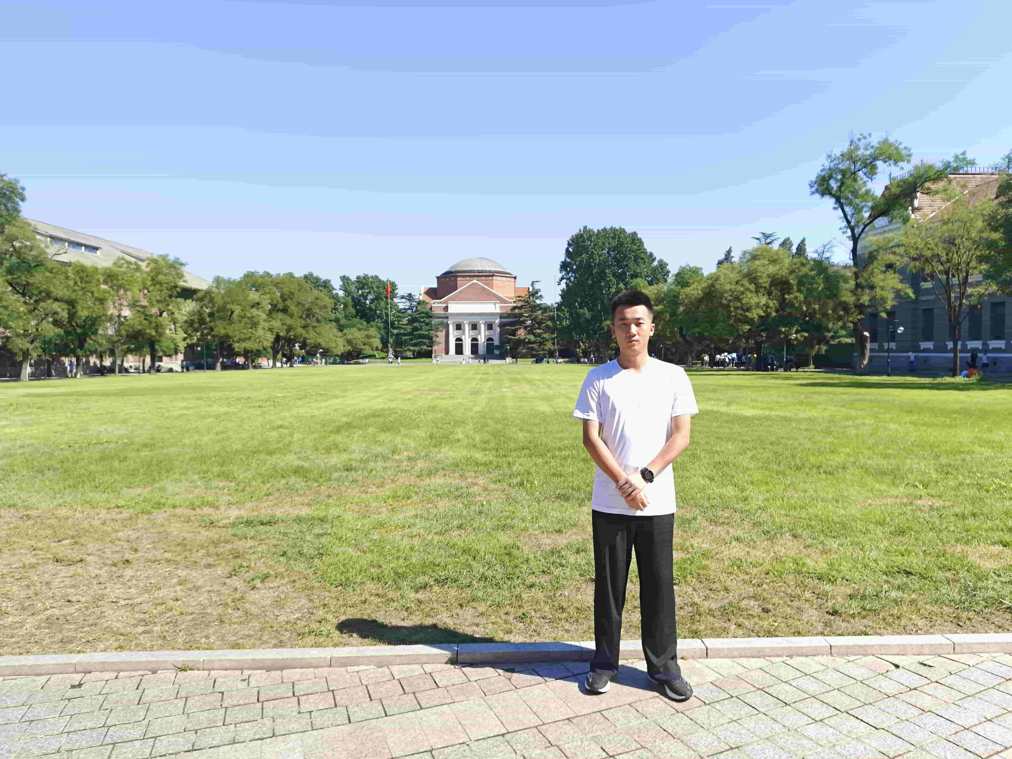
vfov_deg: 58.9
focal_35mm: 23
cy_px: 380
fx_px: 672
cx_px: 506
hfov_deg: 73.9
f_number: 1.88
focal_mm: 5.56
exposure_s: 1/794
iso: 71
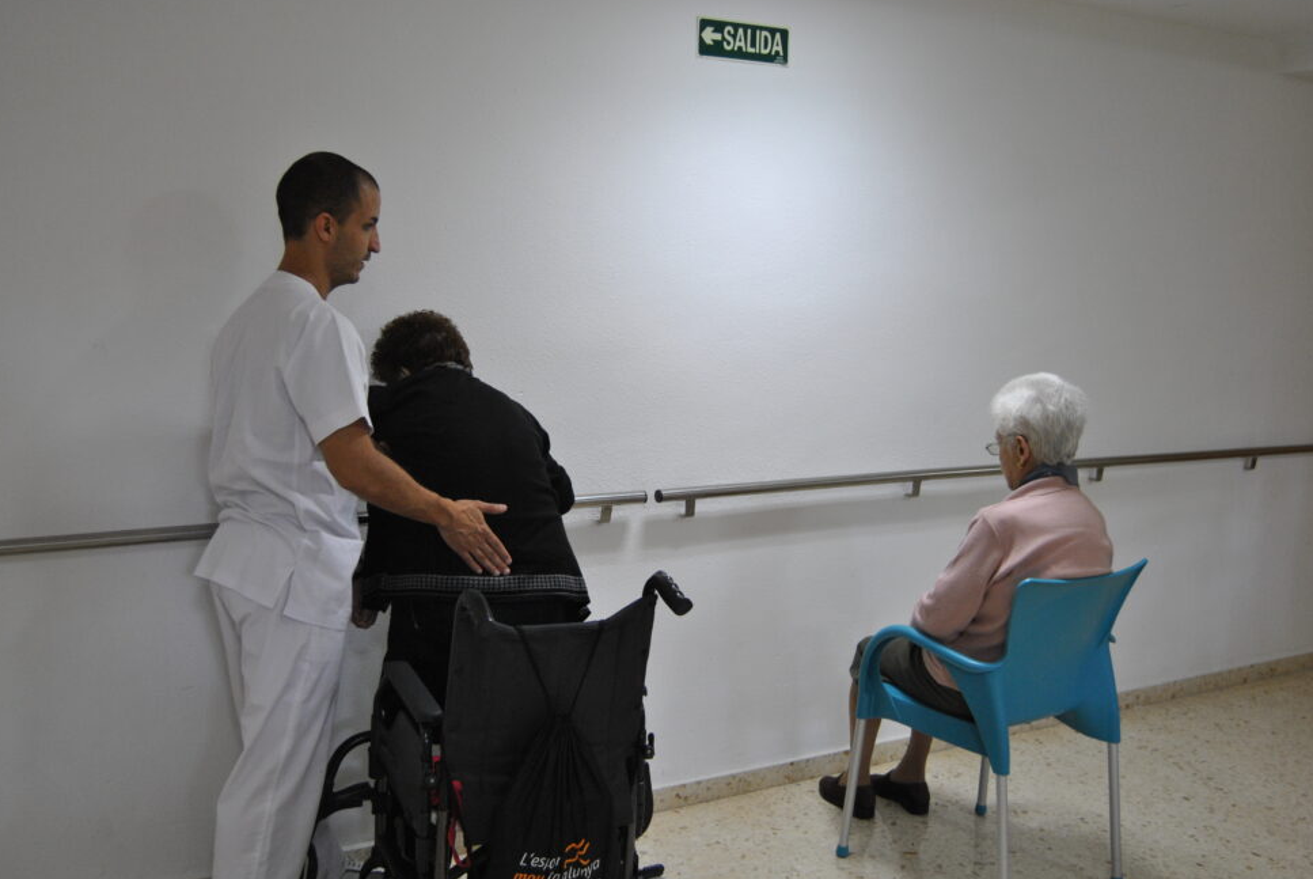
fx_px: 1334
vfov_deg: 36.5
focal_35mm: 37
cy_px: 456
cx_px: 621
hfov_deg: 52.4
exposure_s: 1/30
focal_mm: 23
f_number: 3.8
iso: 400
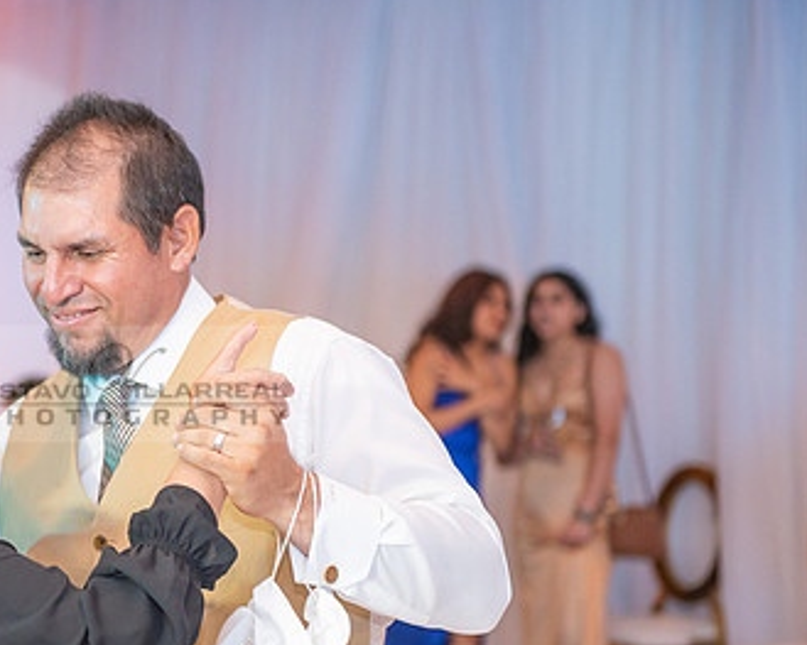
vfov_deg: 13.3
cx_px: 101
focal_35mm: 116
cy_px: 384
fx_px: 2770
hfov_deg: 16.4
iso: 1000
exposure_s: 1/160
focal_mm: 70
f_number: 2.8
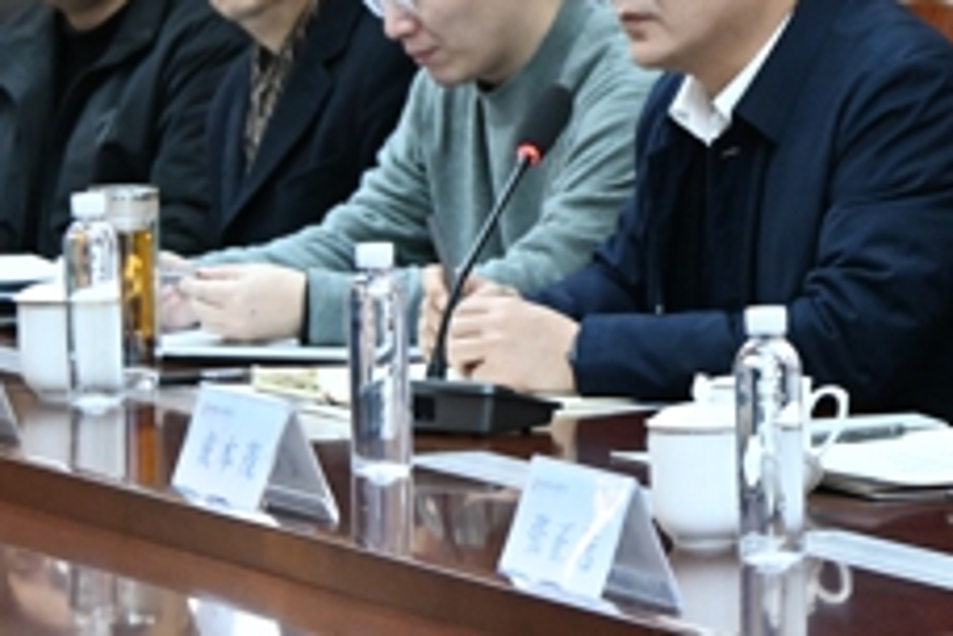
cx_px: 1053
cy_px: 27
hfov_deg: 7.2
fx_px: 7491
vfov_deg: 4.8
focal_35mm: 283
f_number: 6.3
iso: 5600
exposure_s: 1/200
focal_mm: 95
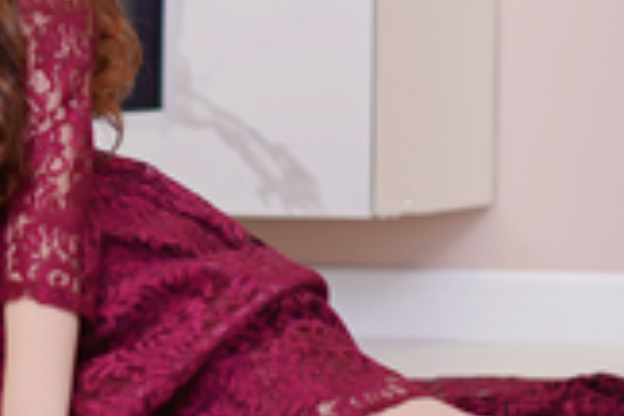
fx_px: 2669
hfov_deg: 13.3
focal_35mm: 154
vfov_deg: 8.9
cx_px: 281
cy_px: 58
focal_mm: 50
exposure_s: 1/125
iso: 64
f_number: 2
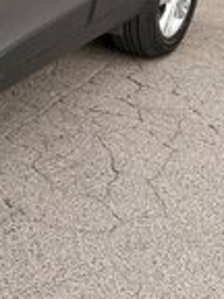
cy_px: -21
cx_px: -251
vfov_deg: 21.3
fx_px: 759
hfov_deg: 13.7
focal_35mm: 88
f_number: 1.6
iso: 64
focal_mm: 5.96
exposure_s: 1/313
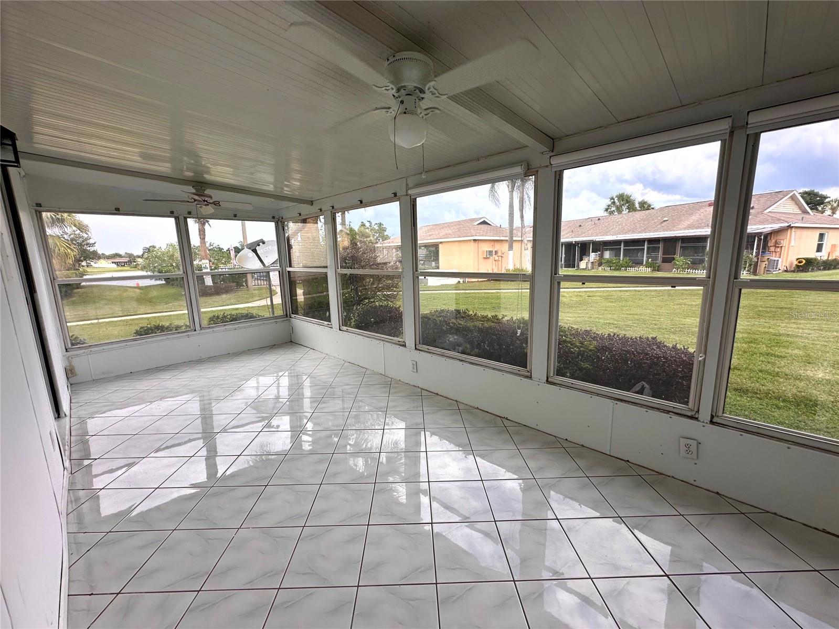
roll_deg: +1.6
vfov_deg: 85.7
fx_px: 339
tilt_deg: -10.1
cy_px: 314
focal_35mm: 14
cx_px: 420
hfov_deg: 102.1
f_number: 2.2
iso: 40
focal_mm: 2.22
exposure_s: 1/335
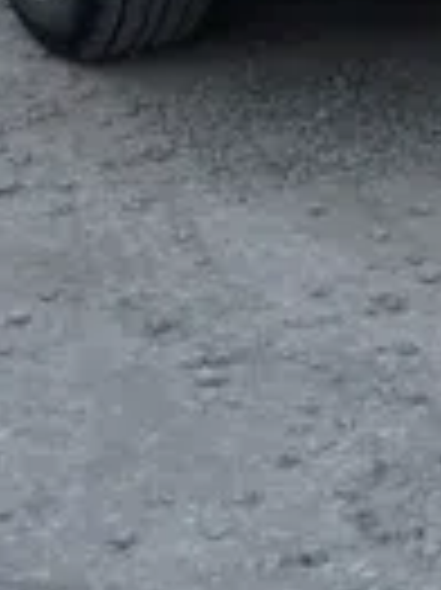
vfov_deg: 9.5
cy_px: -561
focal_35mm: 195
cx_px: 464
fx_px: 3318
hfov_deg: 7.6
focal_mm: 6.86
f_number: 1.78
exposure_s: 1/179
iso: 80
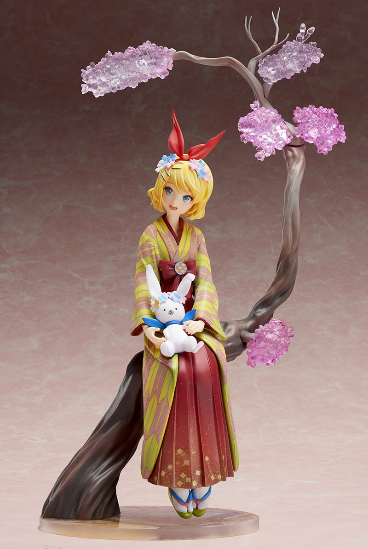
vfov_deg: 20.4
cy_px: 274
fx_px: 1529
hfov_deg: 13.7
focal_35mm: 100
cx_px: 184
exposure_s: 1/125
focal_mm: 100
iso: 100
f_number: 16
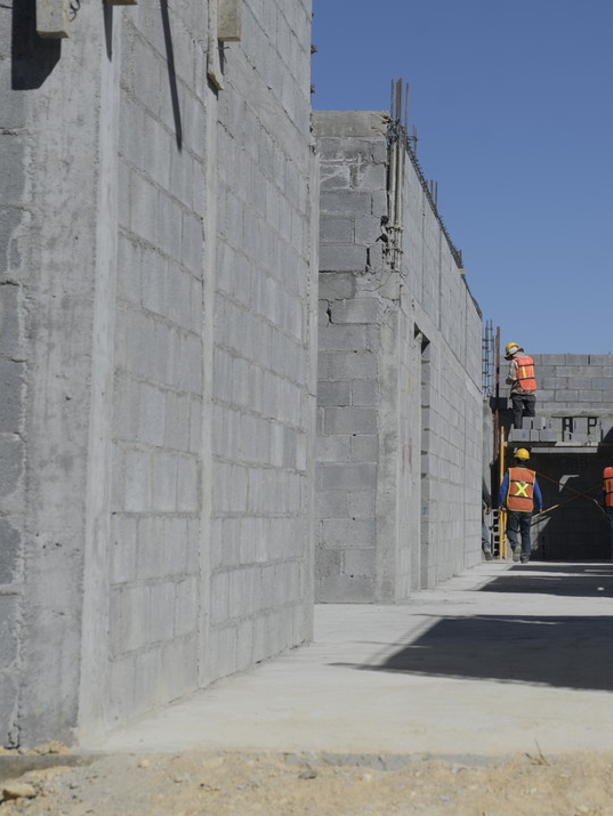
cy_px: 332
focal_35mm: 86
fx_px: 2029
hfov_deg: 16.8
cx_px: 620
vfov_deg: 22.7
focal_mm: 50
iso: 100
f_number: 5.6
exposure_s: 1/1250
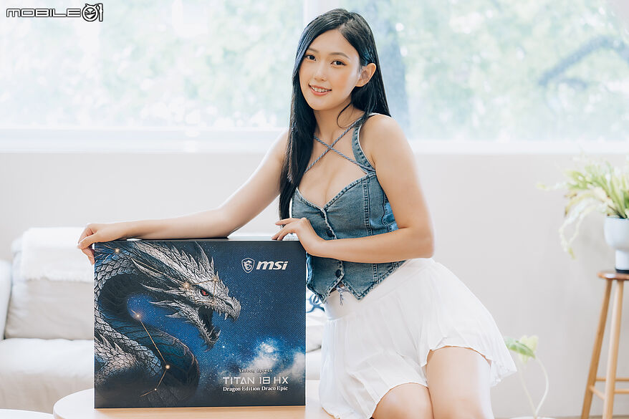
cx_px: 314
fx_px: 1223
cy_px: 210
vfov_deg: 19.4
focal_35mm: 70
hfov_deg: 28.8
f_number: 2.8
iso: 800
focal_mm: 70
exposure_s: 1/125
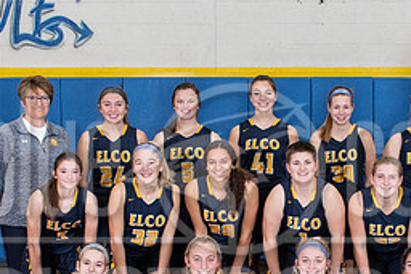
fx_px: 1154
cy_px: 300
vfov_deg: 13.3
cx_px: 305
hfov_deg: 20.1
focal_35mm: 101
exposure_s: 1/250
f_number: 5.6
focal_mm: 24
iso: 1250
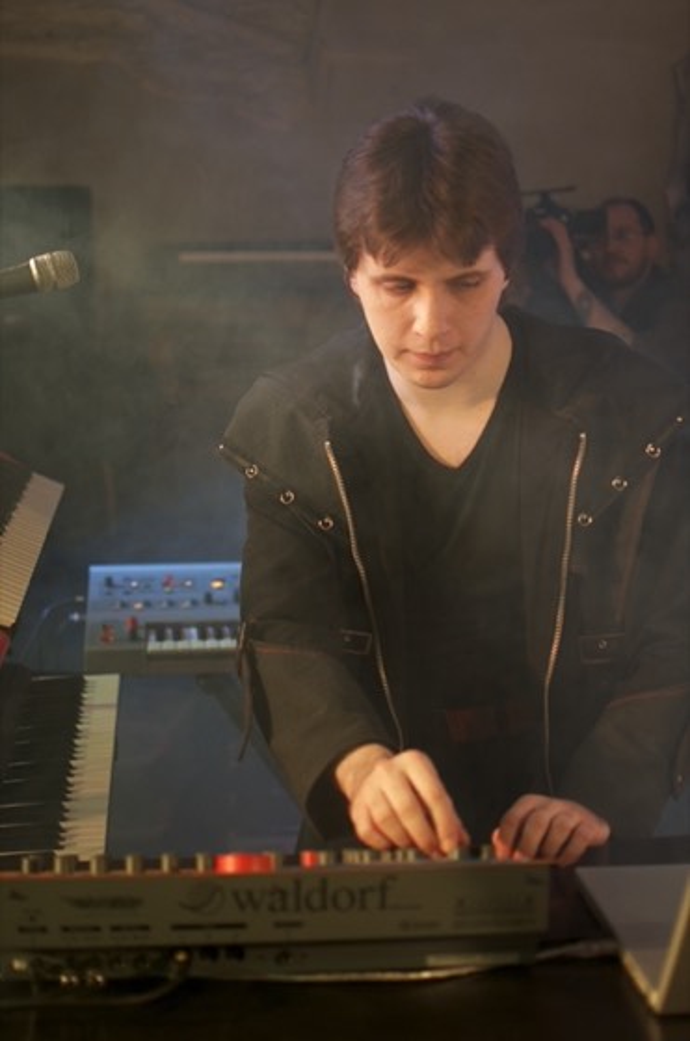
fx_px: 1516
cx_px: 345
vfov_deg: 37.9
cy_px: 520
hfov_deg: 25.6
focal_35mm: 52
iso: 1000
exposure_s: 1/160
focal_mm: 35
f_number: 1.8
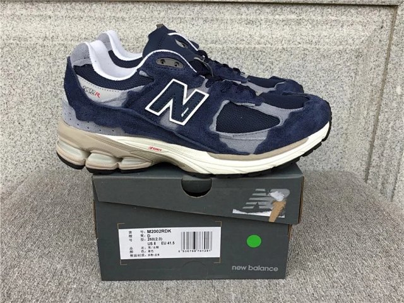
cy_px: 152
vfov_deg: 45.4
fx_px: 362
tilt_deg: -20.1
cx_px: 202
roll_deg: -0.5
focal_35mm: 31
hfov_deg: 58.4
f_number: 2.4
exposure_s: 1/100
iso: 40
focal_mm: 3.3
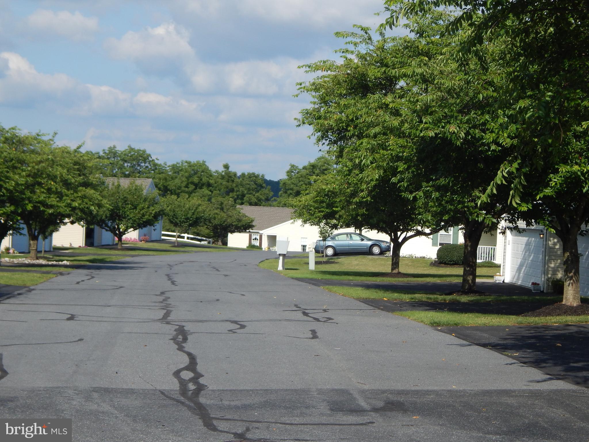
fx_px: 1293
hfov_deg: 25.7
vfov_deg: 19.4
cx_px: 294
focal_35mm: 76
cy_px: 221
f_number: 4.2
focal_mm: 13.5
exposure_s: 1/1250
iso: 125
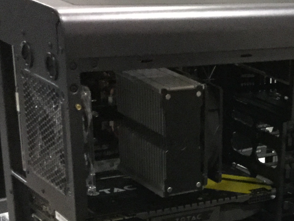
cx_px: 350
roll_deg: -8.3
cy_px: 271
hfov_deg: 20.2
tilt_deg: -26.4
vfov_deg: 15.6
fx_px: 773
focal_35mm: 91
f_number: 2.4
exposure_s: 1/15
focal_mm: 3.3
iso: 320
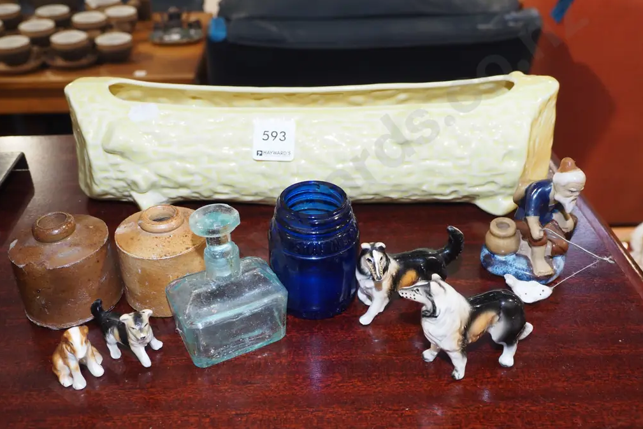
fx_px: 679
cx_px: 318
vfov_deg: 35.1
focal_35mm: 38
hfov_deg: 50.7
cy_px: 204
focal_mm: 18
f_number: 5.6
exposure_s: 1/60
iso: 1600
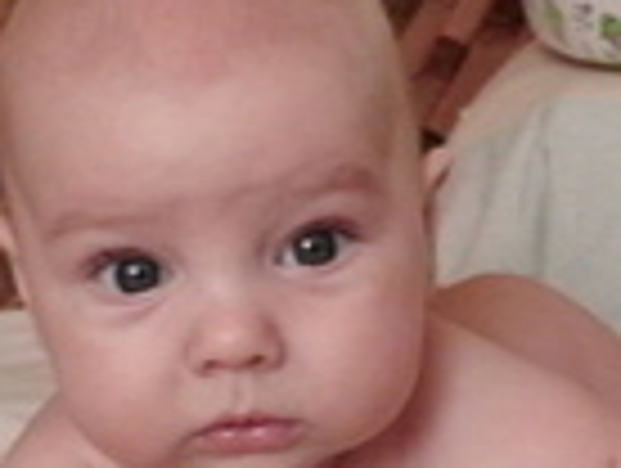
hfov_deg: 16.8
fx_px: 2103
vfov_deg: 12.6
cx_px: 324
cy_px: 369
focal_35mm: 117
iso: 200
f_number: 2.9
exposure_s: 1/80
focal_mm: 6.3
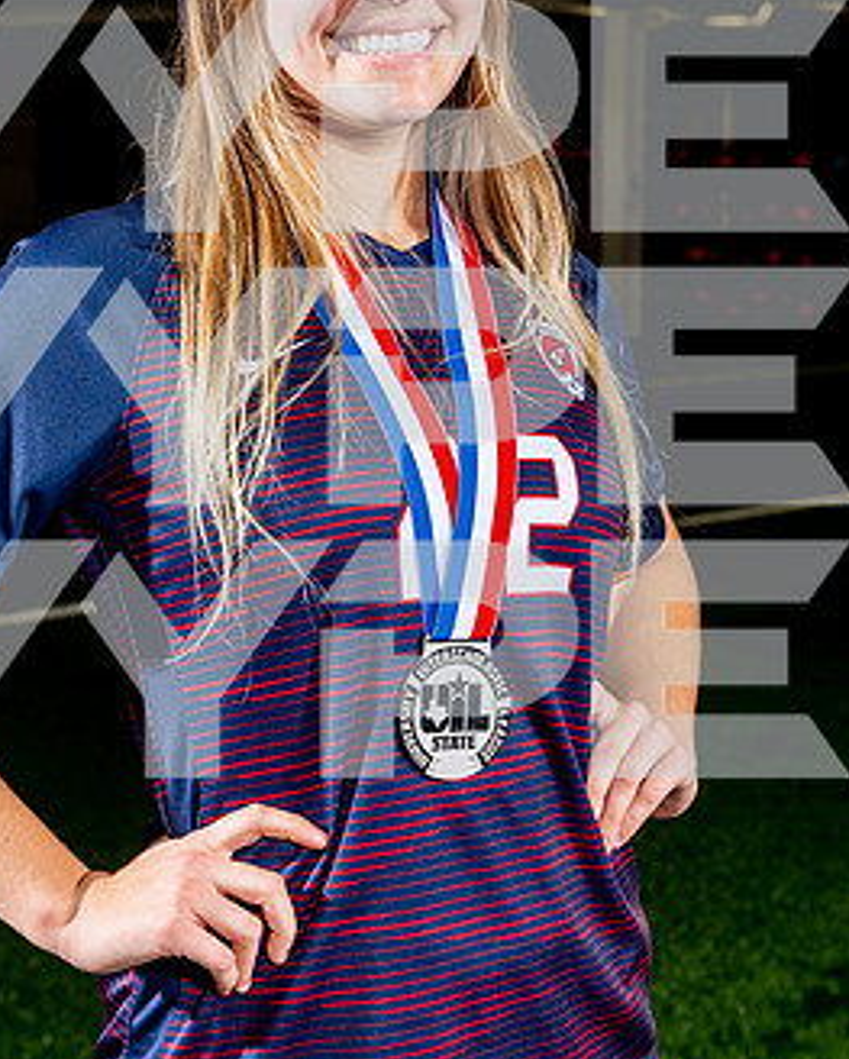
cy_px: 387
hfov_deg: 18.5
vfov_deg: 22.9
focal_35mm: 83
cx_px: 371
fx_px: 2603
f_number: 5.6
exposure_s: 1/125
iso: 100
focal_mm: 43
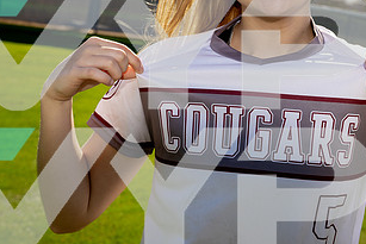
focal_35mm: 87
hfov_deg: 23.3
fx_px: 885
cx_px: 218
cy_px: 47
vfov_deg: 15.6
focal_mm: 46
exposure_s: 1/250
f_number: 7.1
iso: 100
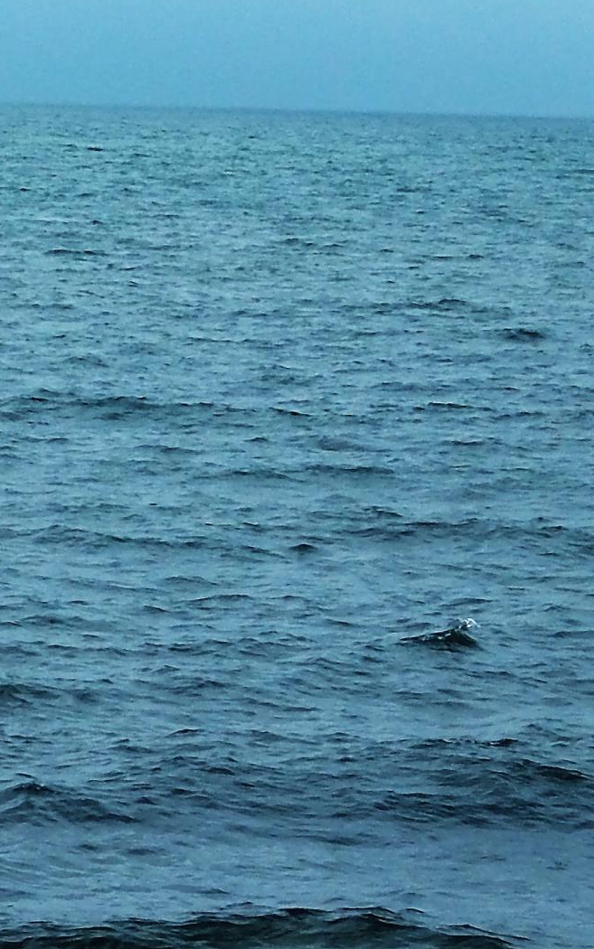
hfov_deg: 5.9
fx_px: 5720
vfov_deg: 9.5
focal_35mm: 221
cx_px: -215
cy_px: 637
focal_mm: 13
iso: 100
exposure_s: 1/320
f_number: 9.8
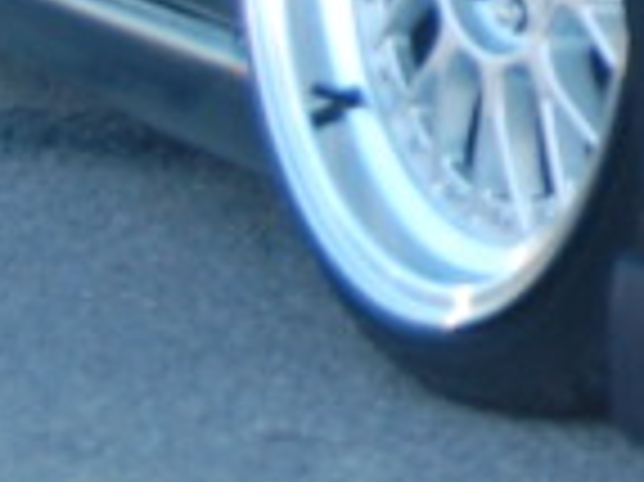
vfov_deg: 4.7
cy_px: -550
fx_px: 5744
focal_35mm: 309
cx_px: 1416
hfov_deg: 6.2
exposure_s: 1/100
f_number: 5
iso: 400
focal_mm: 30
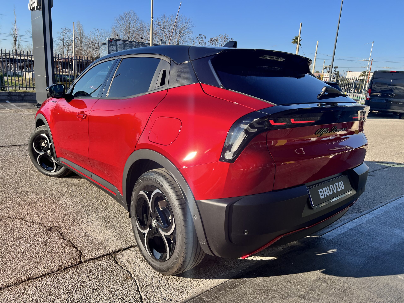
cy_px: 152
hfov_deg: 67.3
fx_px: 303
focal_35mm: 26
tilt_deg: -13.5
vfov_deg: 53.1
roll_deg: -3.0
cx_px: 202
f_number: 1.5
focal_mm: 5.7
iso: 50
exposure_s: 1/1808
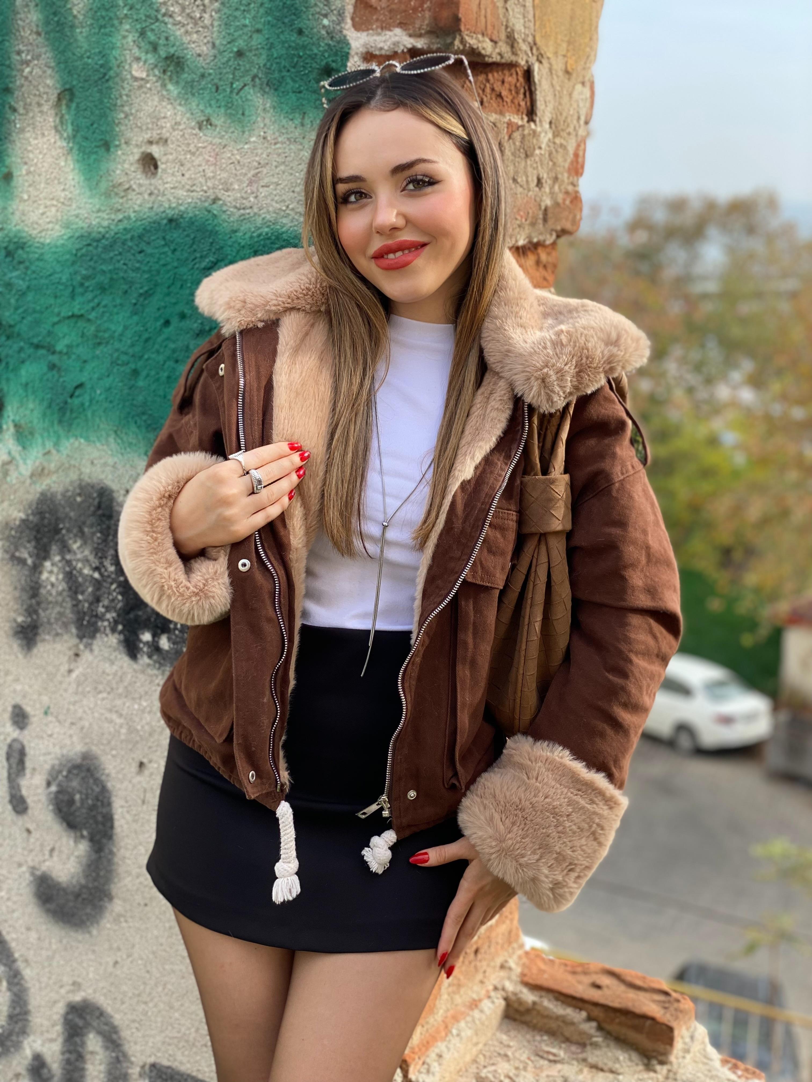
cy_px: 541
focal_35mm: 52
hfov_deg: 28.0
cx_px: 406
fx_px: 1626
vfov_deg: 36.8
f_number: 2
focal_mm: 6
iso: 20
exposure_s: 1/271
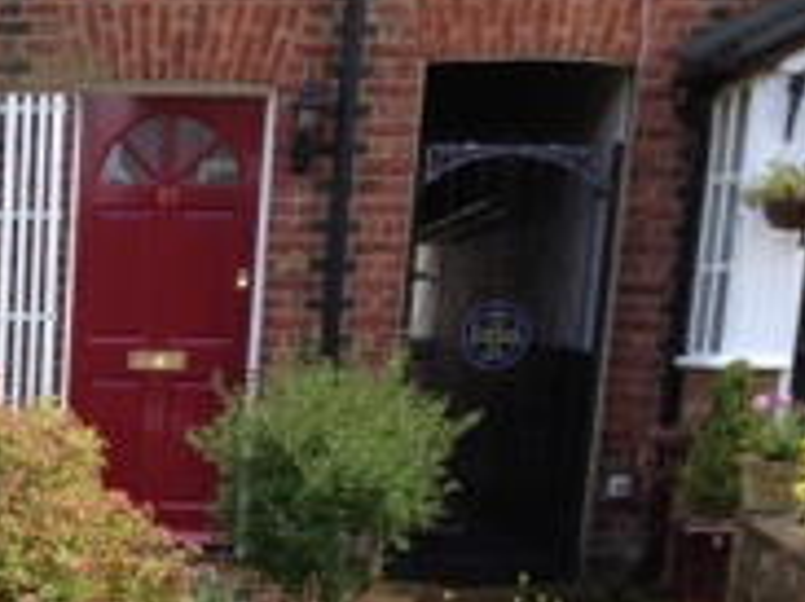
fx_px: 2278
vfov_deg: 14.4
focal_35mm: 98
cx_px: -119
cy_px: 817
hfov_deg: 19.1
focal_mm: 4.28
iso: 64
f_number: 2.4
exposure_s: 1/400
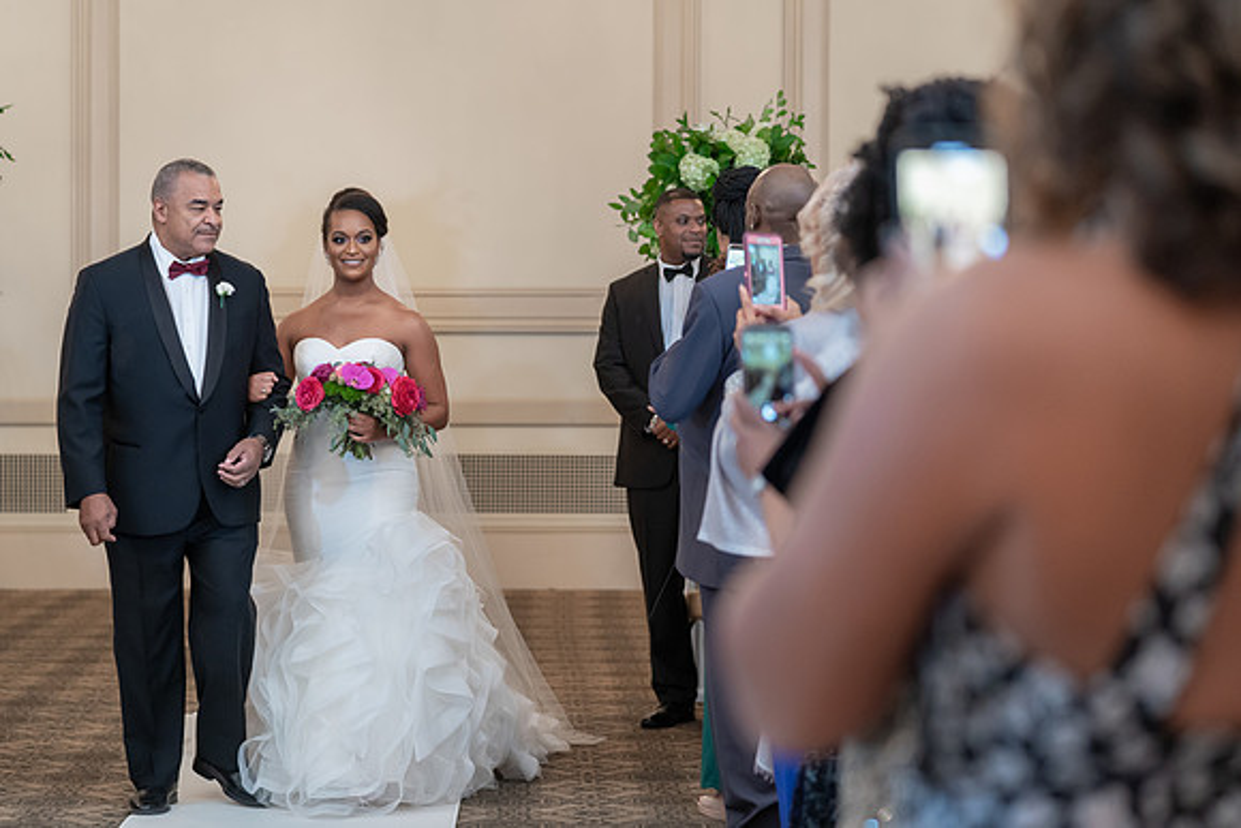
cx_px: 567
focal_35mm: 87
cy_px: 420
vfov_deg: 15.7
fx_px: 3009
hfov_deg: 23.3
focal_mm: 80
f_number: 2.8
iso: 2000
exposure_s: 1/100
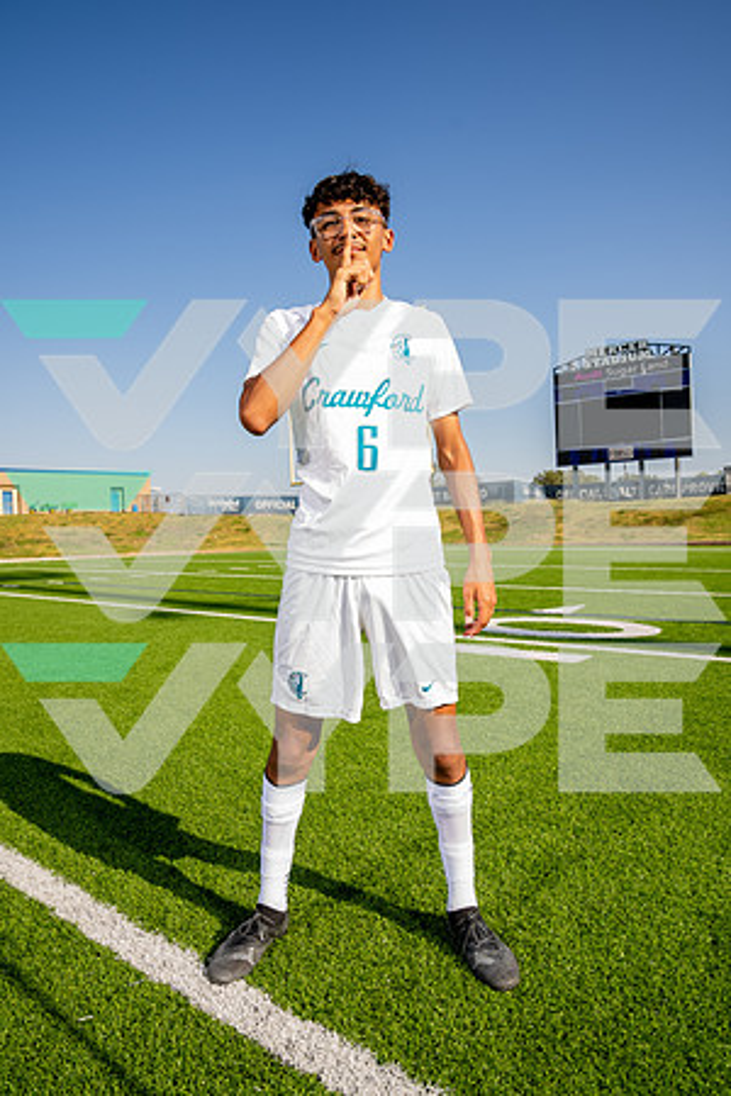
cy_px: 548
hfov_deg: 51.3
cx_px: 366
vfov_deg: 71.5
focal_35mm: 25
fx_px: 761
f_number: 7.1
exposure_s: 1/125
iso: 50
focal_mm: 25
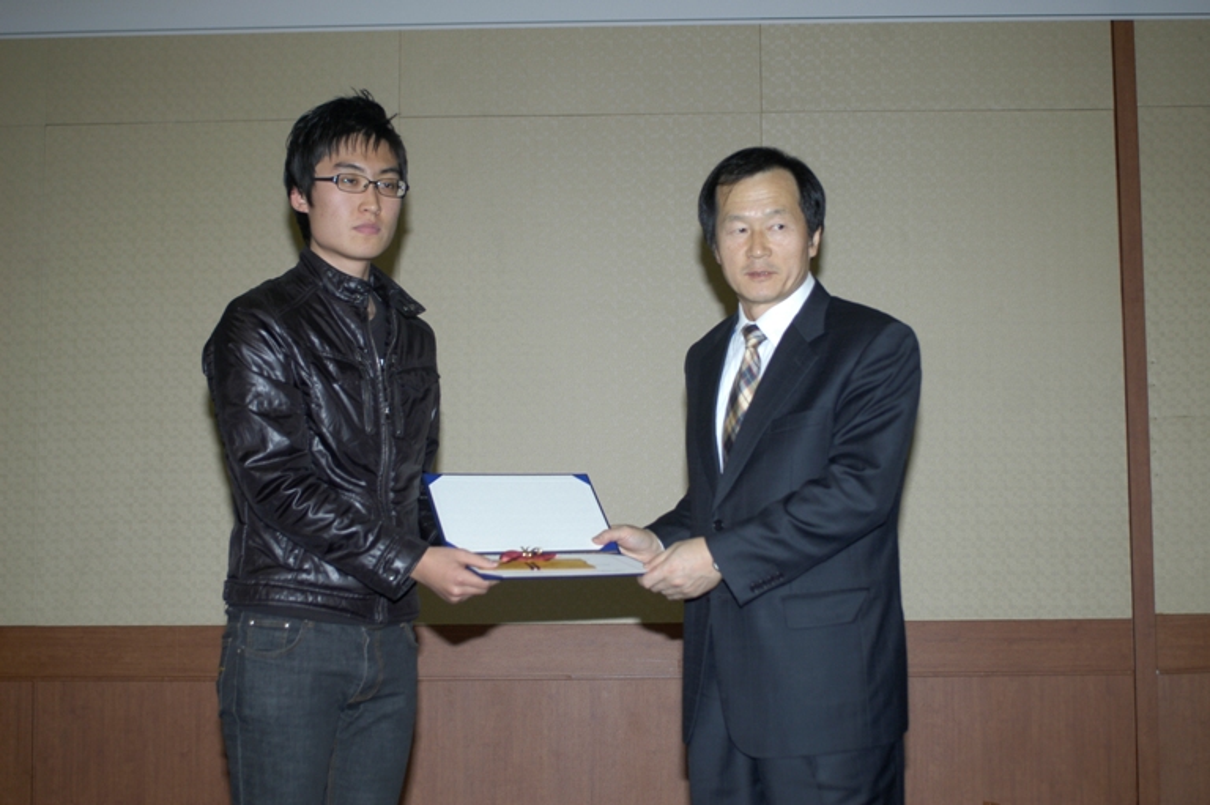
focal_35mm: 52
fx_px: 1763
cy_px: 402
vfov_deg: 25.7
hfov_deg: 37.9
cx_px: 605
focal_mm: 35
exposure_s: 1/160
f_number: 2.8
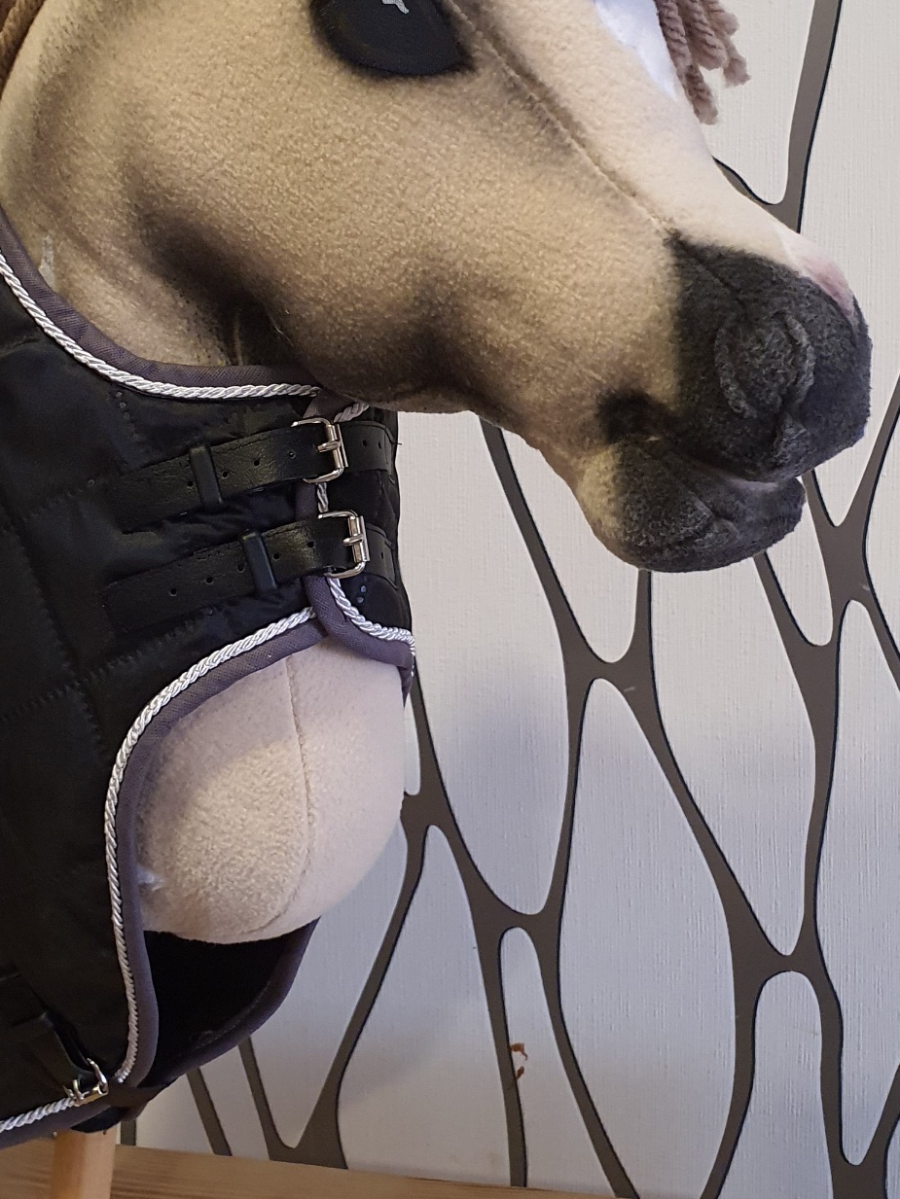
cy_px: 390
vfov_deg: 37.1
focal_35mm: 51
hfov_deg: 28.6
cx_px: 441
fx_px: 1768
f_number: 2.4
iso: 400
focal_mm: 4.3
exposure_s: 1/50
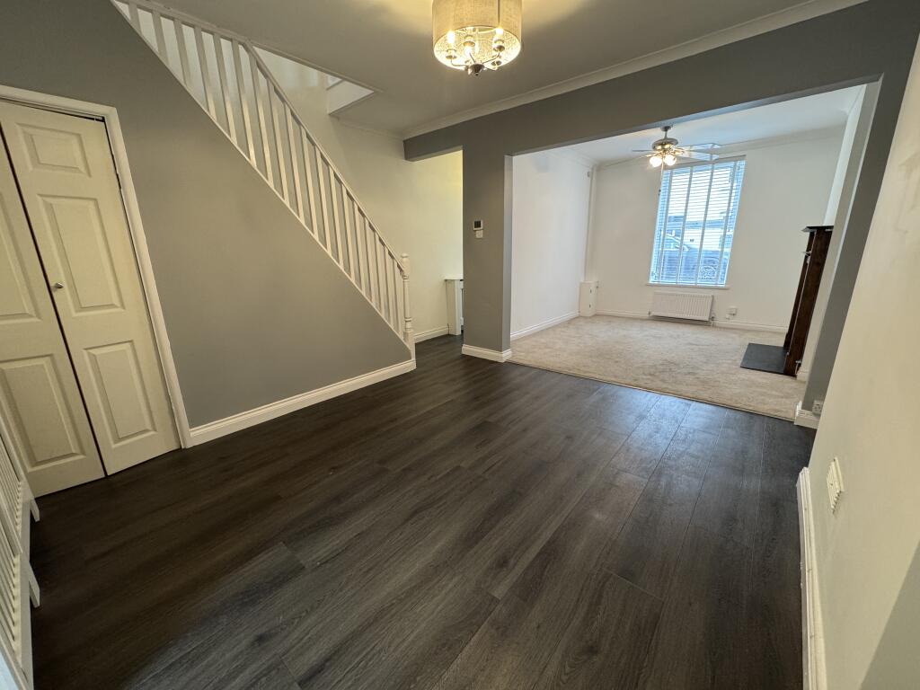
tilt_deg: -15.1
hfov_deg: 102.1
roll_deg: +1.5
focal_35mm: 14
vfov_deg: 85.7
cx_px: 460
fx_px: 372
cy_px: 345
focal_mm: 2.22
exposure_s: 1/50
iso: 200
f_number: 2.2
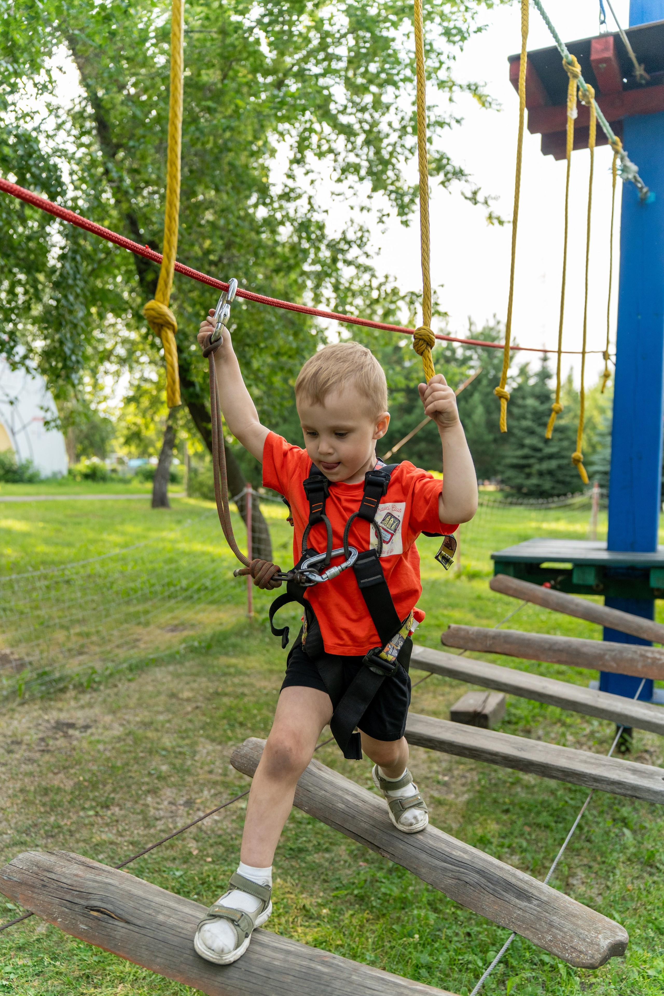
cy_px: 498
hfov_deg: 46.4
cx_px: 332
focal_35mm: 28
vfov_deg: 65.5
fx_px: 775
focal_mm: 28
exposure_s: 1/400
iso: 800
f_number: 2.8
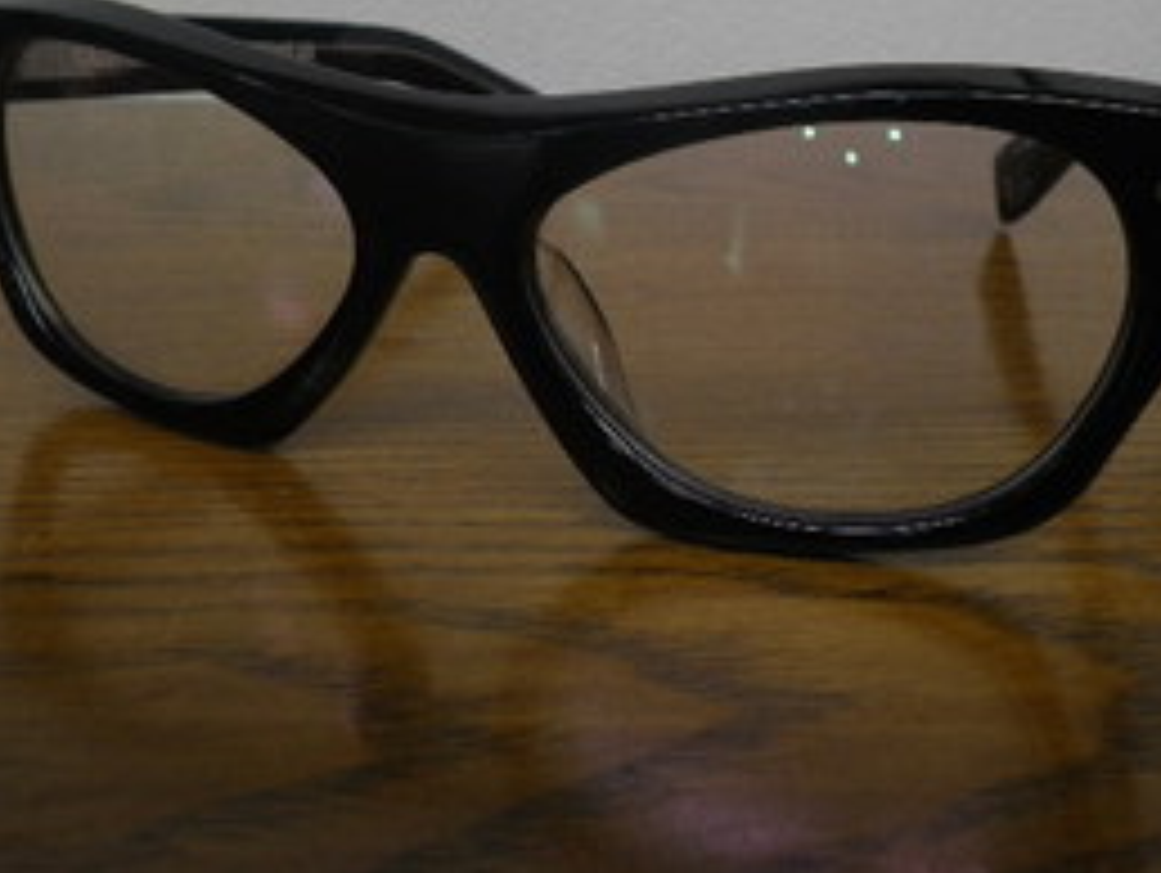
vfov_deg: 37.4
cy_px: 290
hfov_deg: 48.9
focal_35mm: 38
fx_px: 1276
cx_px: 630
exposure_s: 1/50
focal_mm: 5
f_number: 3.5
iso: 160
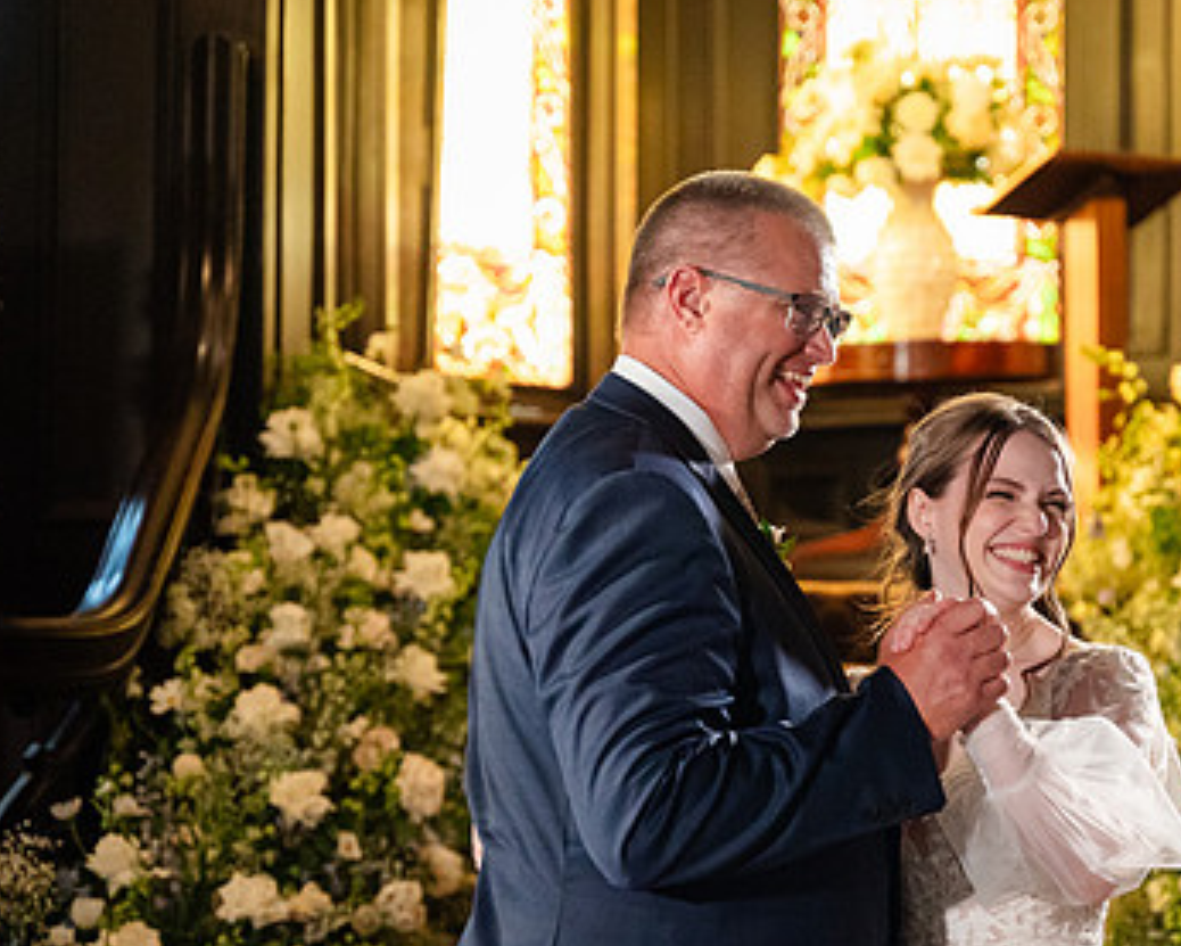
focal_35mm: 110
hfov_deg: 17.4
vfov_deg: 14.0
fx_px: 3846
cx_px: 857
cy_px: 634
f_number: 2.8
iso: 4000
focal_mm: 69
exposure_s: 1/320
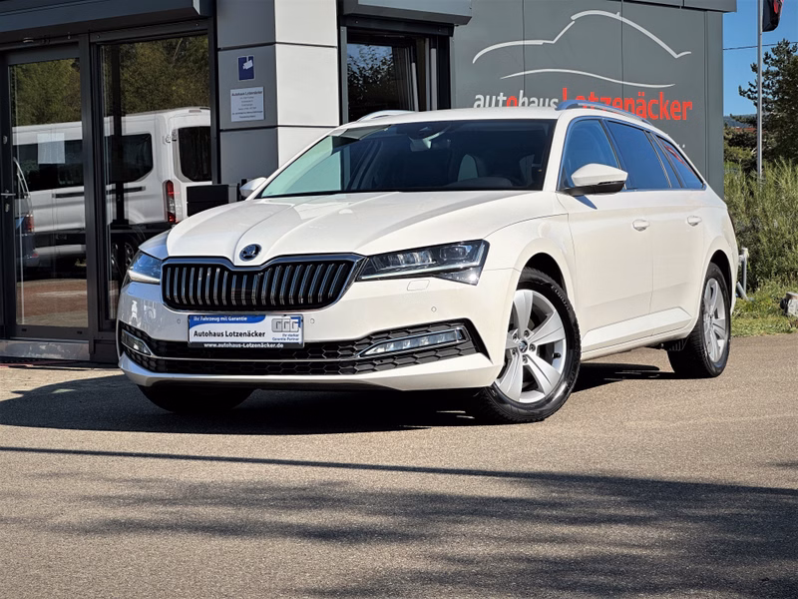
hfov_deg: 25.3
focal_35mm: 77
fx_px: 1775
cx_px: 399
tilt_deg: -3.5
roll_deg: +1.4
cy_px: 300
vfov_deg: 19.1
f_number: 2.8
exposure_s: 1/935
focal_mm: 9
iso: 32
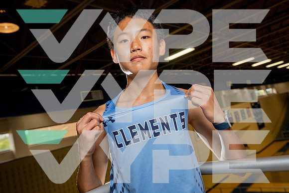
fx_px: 257
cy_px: 96
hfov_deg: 58.7
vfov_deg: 41.1
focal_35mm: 32
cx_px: 144
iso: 800
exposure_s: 1/250
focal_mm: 32
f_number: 5
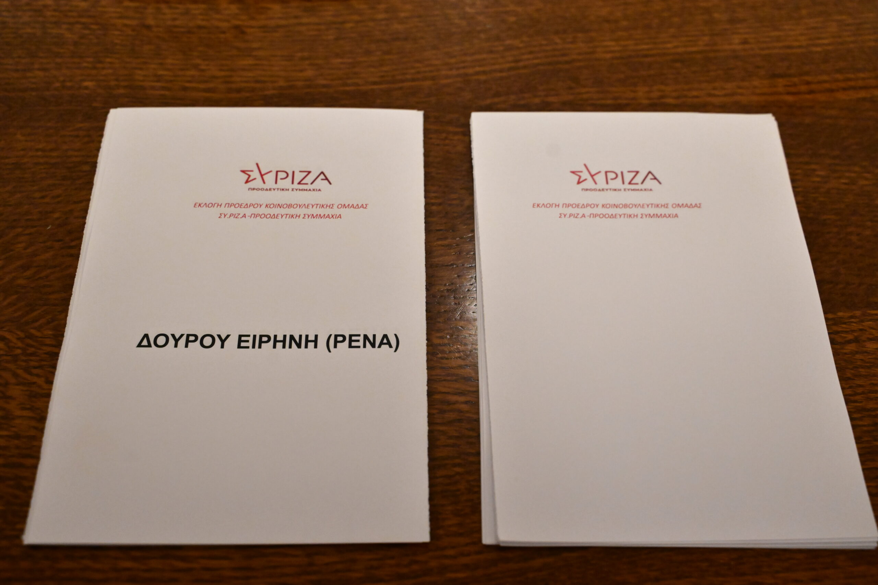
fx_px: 927
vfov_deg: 35.1
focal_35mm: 38
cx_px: 439
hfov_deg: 50.7
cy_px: 292
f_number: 4.5
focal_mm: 38
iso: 8000
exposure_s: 1/800
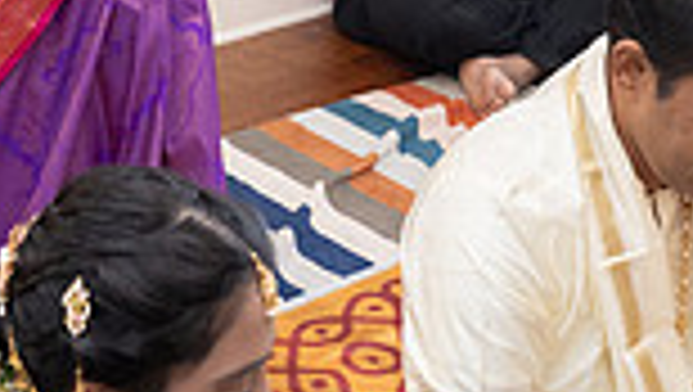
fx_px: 1913
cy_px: -440
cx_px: 313
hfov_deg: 20.5
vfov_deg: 10.5
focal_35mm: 104
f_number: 4
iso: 800
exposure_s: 1/160
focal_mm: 25.5
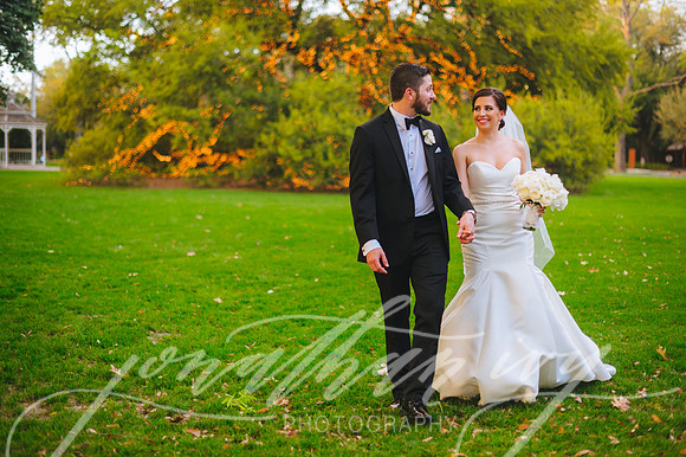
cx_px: 343
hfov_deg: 38.7
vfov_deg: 26.3
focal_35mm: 51
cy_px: 228
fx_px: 976
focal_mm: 50
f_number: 2
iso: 400
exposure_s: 1/250
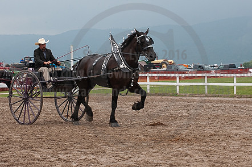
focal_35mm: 132
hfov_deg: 15.6
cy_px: 72
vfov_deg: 10.4
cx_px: 135
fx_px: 923
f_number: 5.6
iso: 1400
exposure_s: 1/800
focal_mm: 116
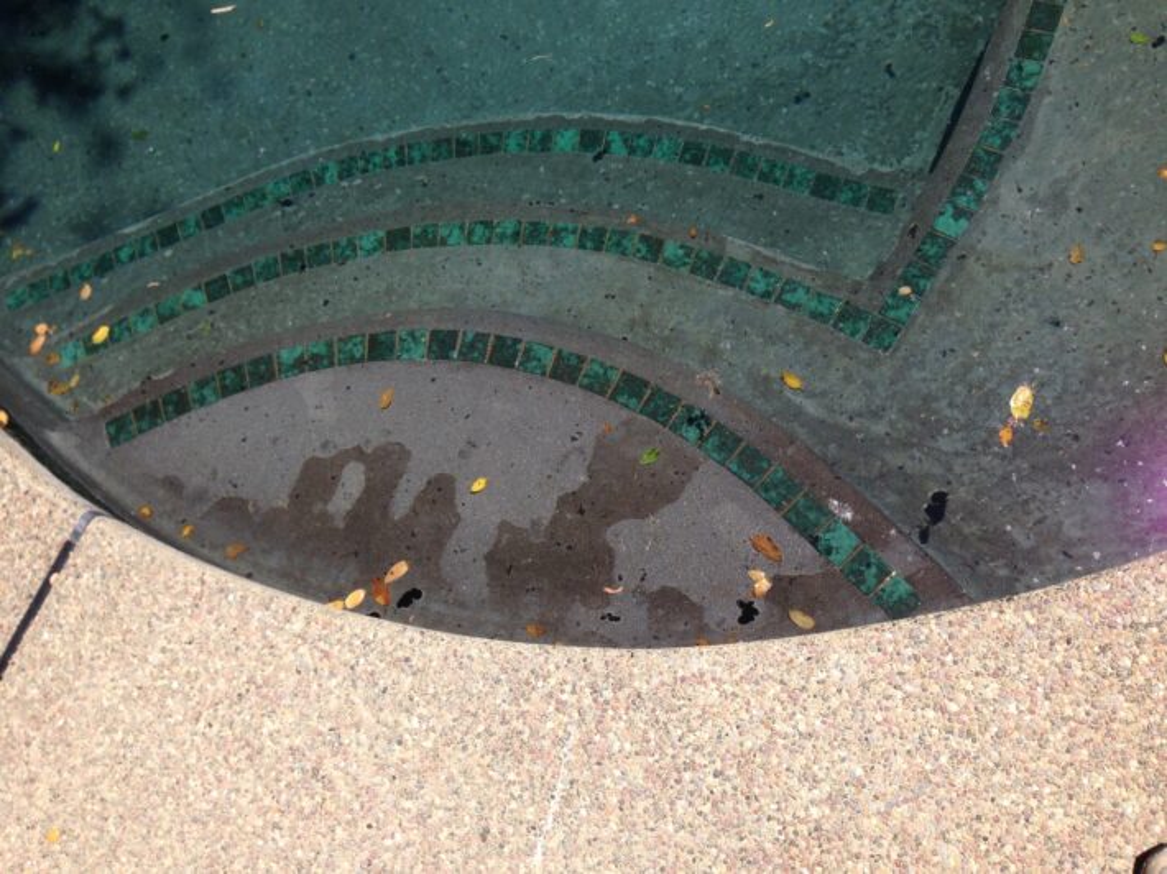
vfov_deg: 42.9
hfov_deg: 55.4
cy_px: 437
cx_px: 584
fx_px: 1112
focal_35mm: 33
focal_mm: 4.12
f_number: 2.4
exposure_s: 1/1595
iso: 50
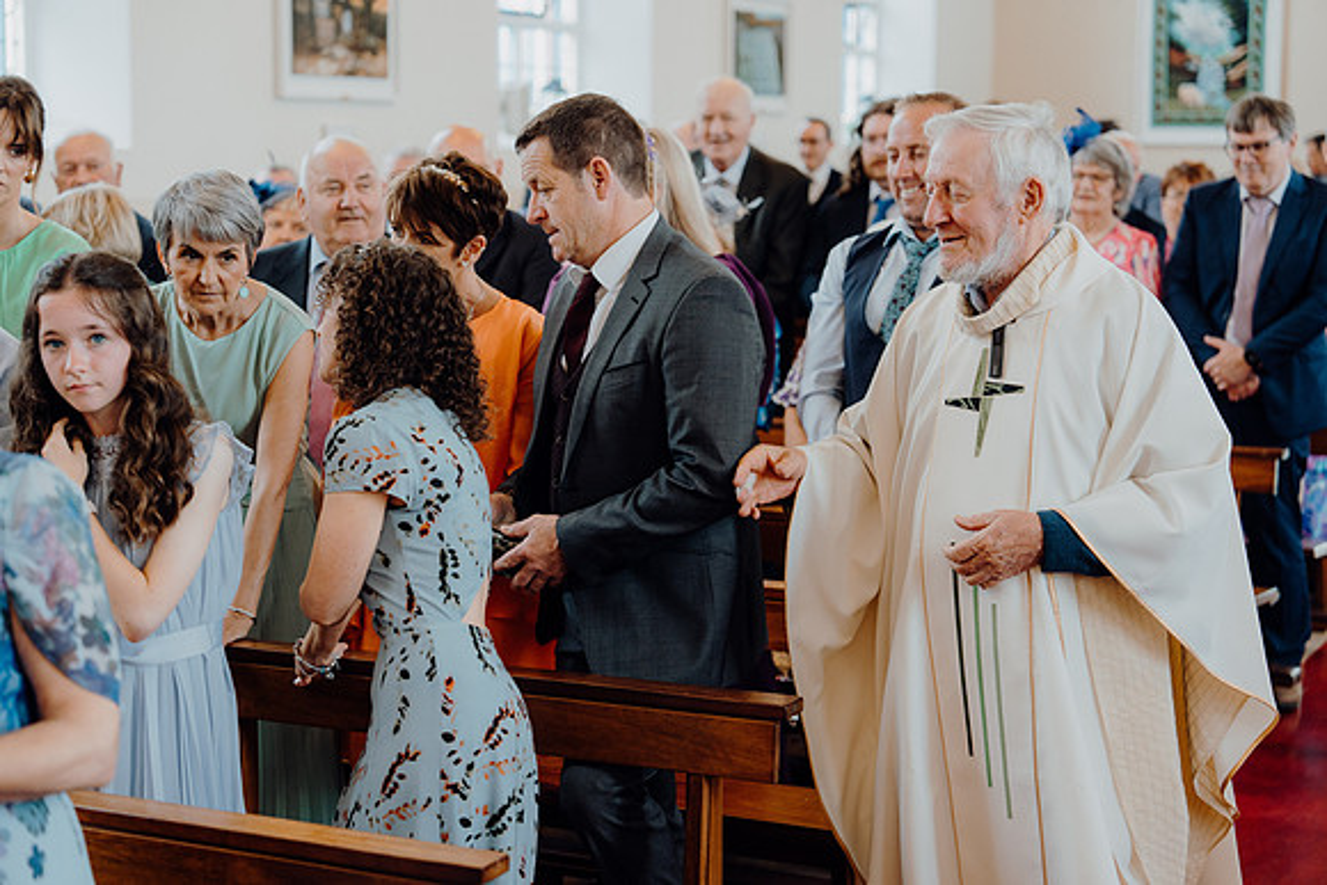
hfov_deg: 30.5
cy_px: 442
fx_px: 2433
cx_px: 664
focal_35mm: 66
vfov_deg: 20.6
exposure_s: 1/200
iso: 800
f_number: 2.8
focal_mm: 66
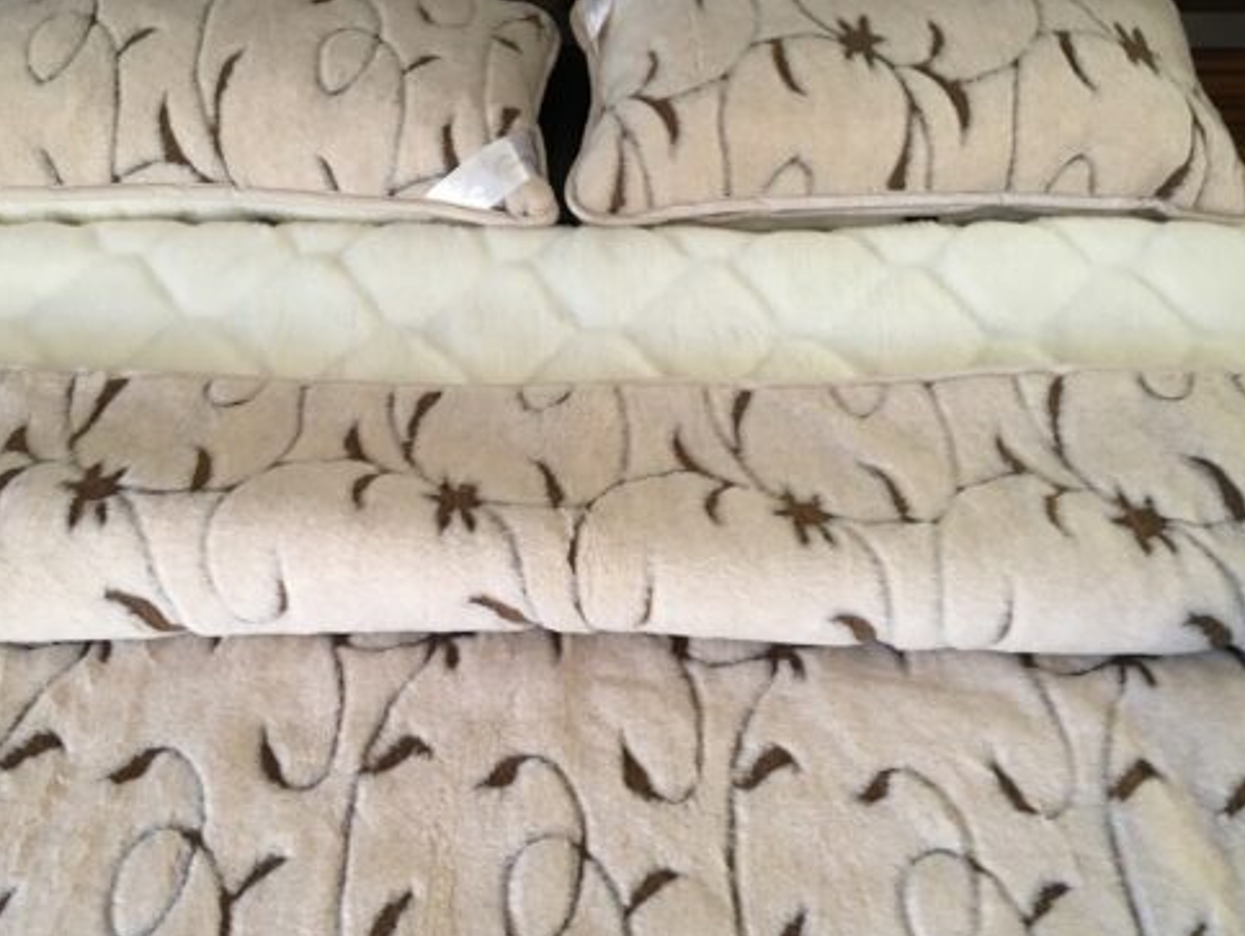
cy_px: 539
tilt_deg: -51.6
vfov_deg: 39.6
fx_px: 1296
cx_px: 554
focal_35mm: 36
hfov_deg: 51.2
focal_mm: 4.15
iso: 100
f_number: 2.2
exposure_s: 1/33
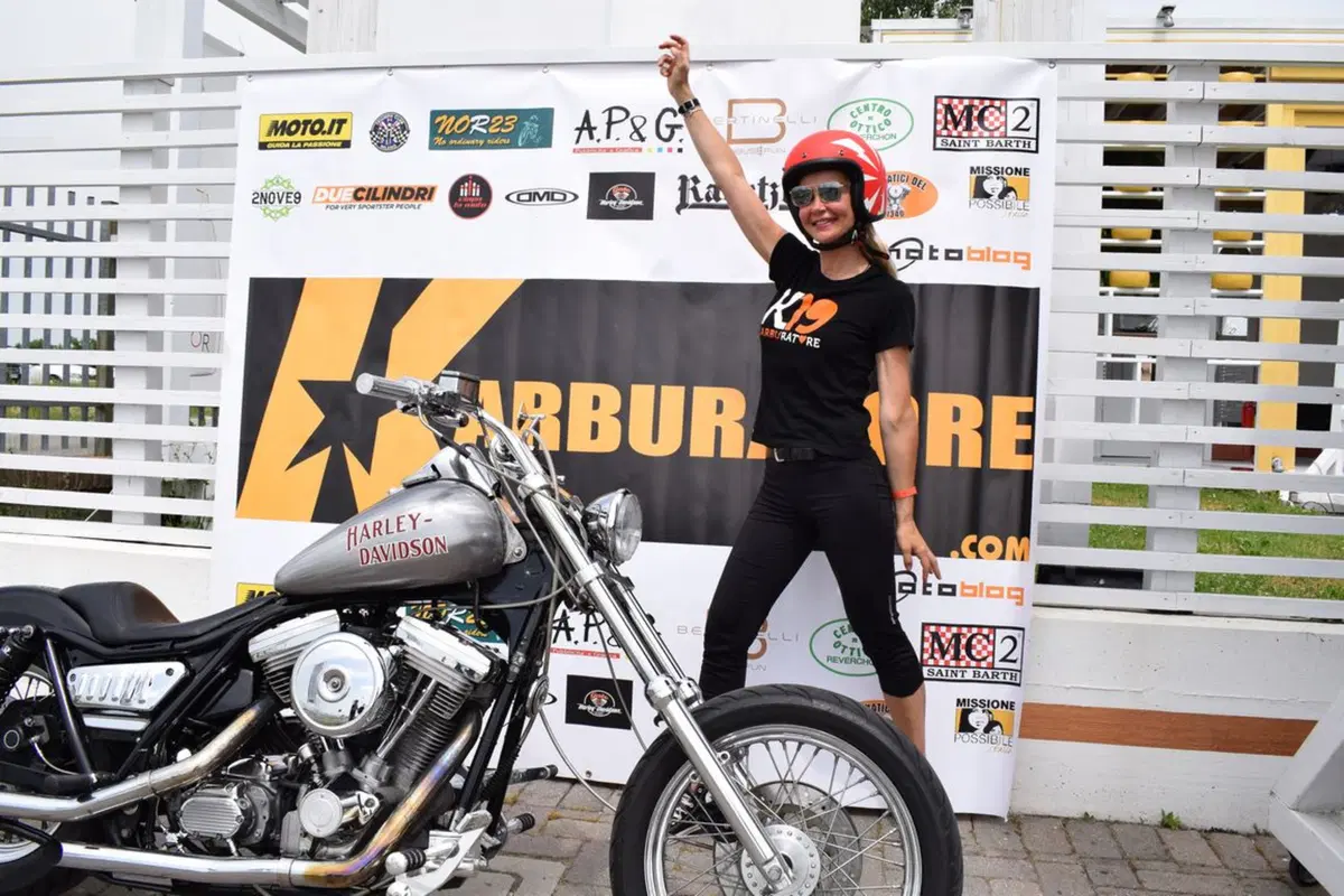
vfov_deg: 43.6
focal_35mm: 30
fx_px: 1120
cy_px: 448
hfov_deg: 61.9
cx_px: 672
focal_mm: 20
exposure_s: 1/400
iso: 200
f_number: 10
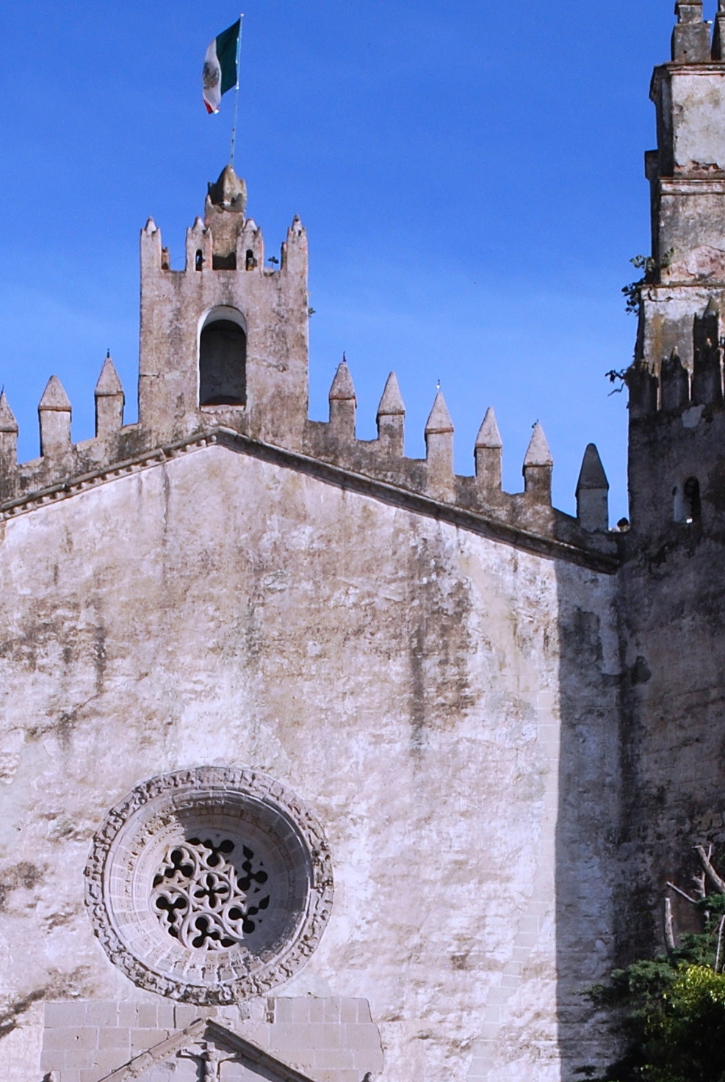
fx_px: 4035
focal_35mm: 134
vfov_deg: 15.0
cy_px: 1064
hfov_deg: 10.3
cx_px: 264
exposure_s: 1/250
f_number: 10
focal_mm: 34
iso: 125
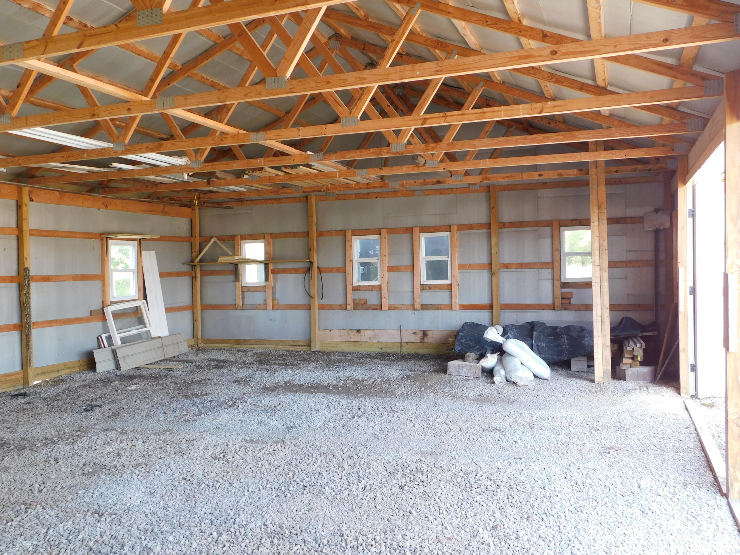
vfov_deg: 46.8
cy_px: 278
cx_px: 370
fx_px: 641
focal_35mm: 30
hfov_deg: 60.0
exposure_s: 1/40
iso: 125
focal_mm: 5.3
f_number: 3.2
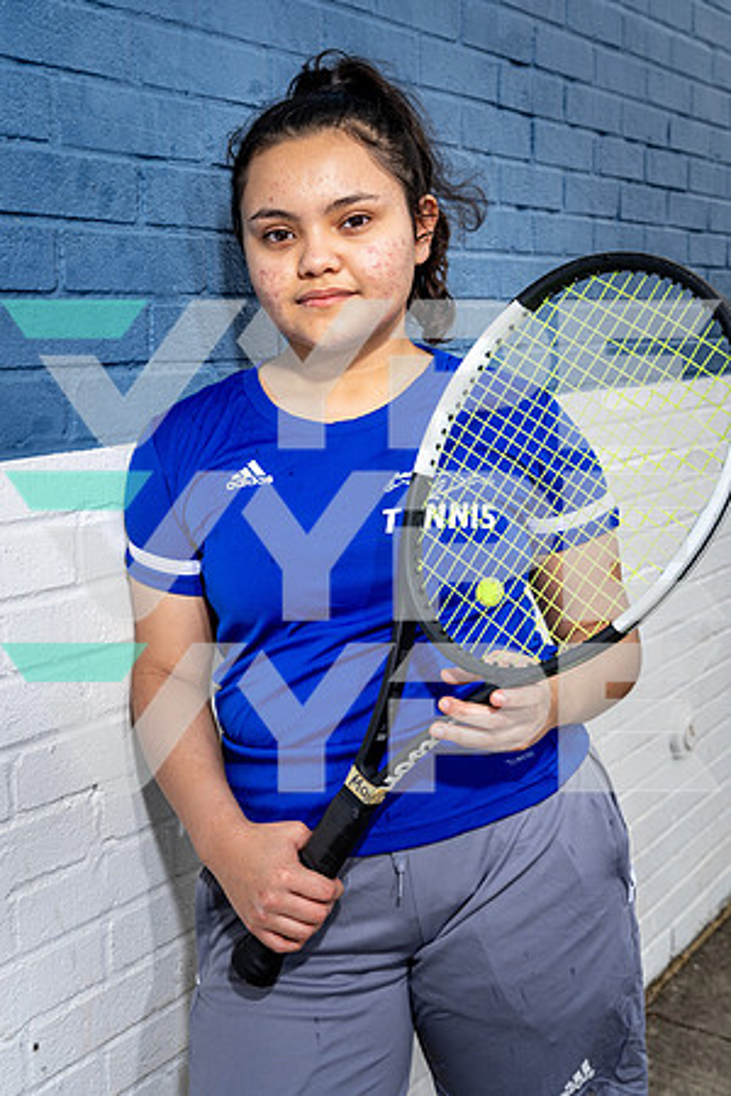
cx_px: 366
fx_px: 1249
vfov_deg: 47.4
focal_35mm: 41
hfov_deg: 32.6
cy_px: 548
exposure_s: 1/125
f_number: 8
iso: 100
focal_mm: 41
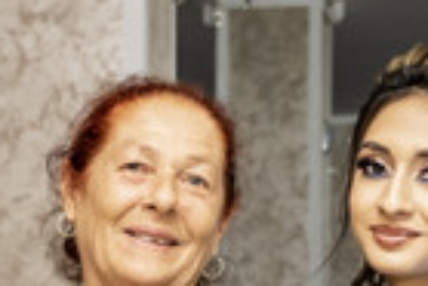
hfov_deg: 12.3
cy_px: 500
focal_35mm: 166
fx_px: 1976
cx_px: 86
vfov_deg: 8.0
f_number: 2.8
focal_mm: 24.2
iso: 1250
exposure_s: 1/160
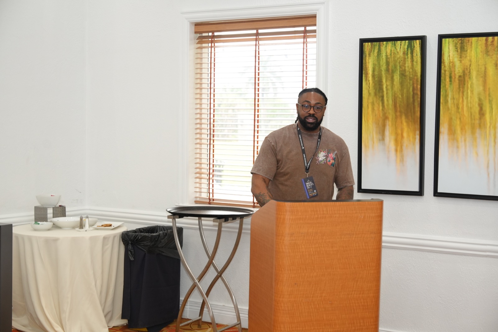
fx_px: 857
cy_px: 166
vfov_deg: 21.9
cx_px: 249
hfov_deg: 32.4
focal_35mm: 62
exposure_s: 1/250
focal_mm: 62
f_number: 4.5
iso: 1600
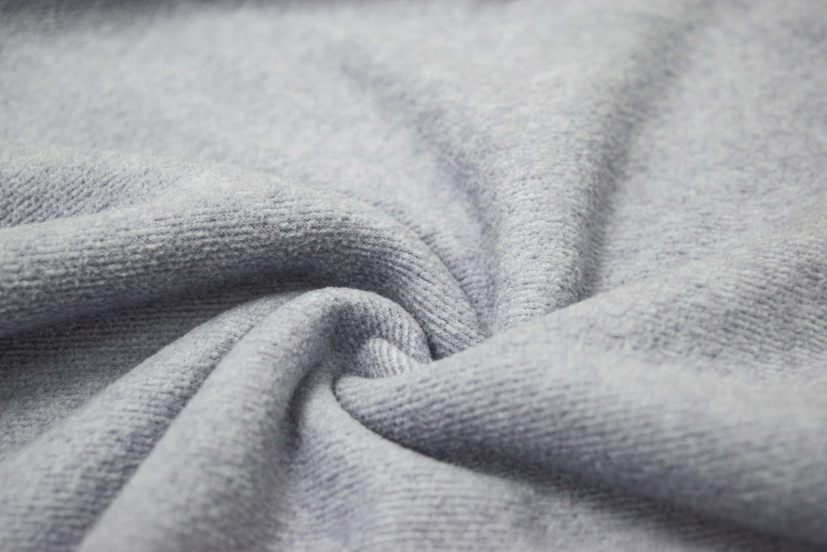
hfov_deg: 29.9
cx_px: 414
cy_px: 276
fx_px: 1551
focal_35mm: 68
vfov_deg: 20.2
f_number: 5.3
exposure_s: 1/125
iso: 800
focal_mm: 45
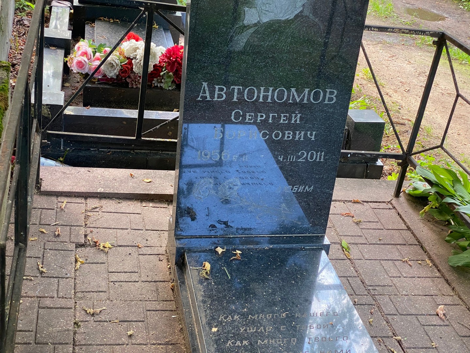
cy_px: 176
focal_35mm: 52
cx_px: 235
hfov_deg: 36.8
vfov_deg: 28.0
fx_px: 706
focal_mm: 6
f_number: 2
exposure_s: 1/113
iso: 160
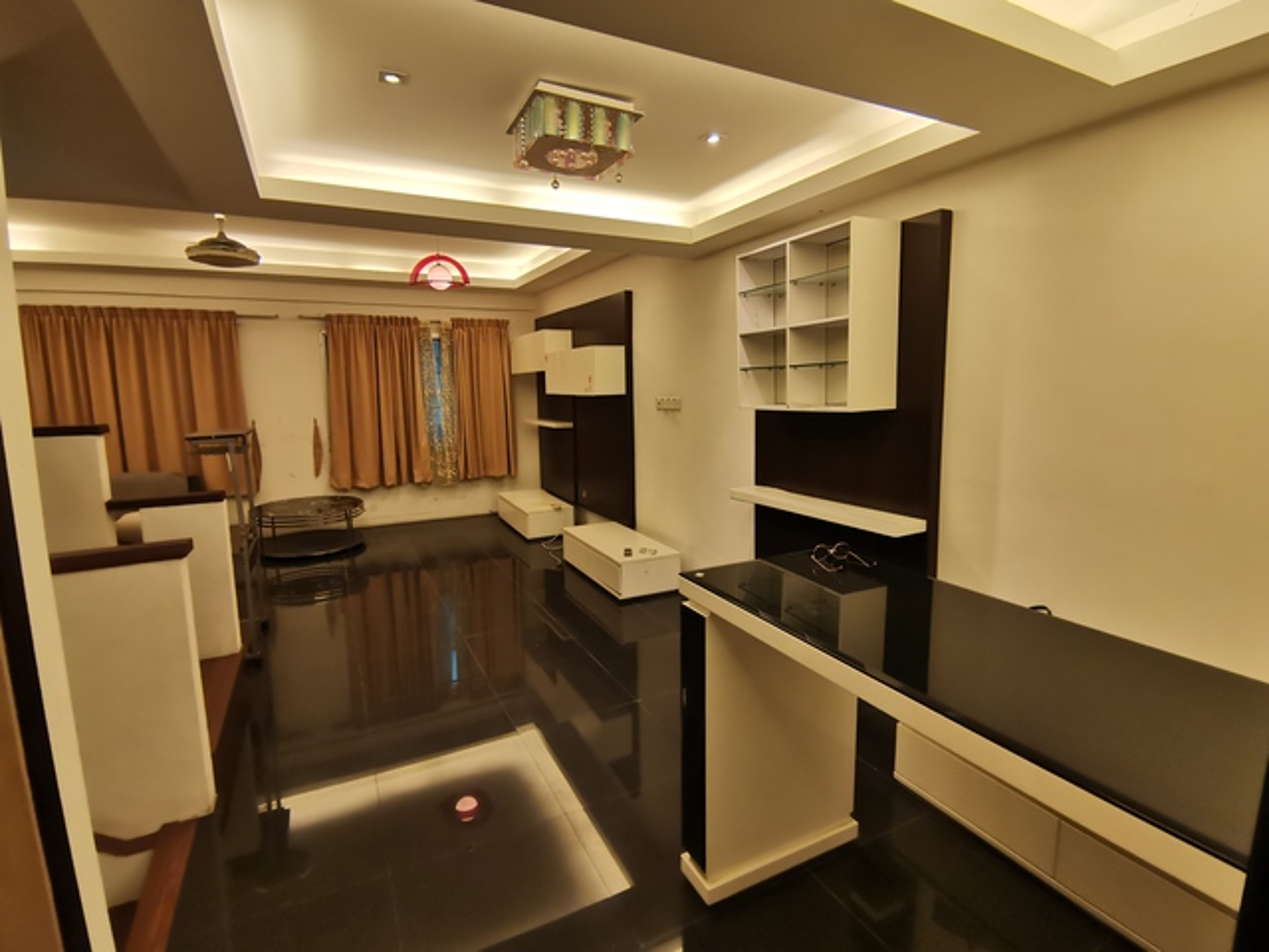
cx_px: 634
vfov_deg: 74.7
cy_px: 476
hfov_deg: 91.0
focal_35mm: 17
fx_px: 623
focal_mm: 2.23
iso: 100
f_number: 2.2
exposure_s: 1/50
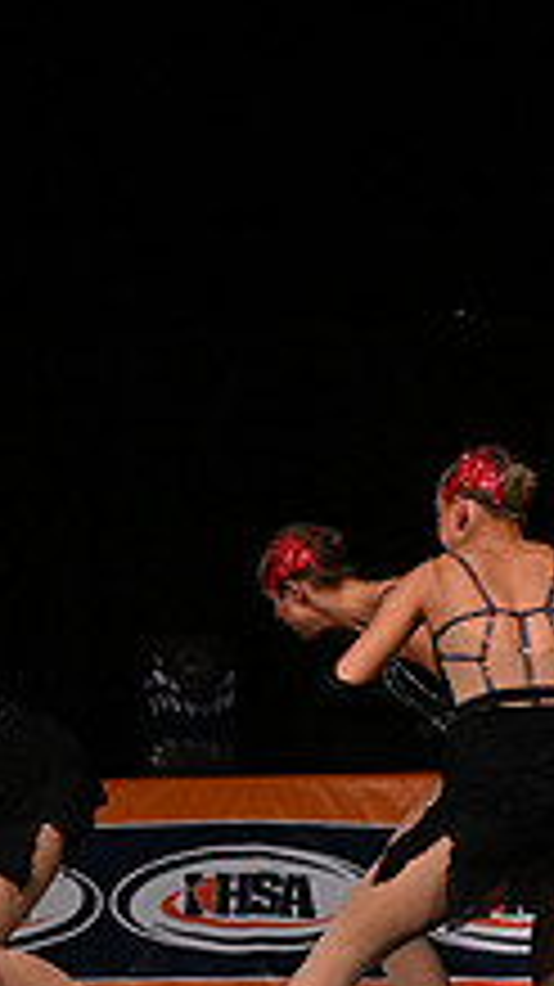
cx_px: -721
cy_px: 603
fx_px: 7033
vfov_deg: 8.0
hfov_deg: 4.4
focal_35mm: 269
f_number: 4
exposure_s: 1/1000
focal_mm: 65
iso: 8000
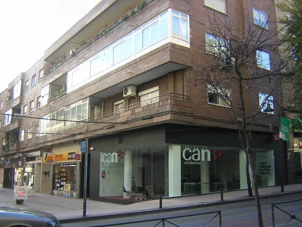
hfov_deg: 51.4
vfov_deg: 39.7
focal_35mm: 36
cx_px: 151
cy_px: 114
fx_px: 314
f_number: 2.6
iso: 100
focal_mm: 4.7
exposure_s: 1/128
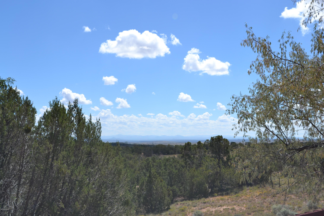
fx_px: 432
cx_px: 162
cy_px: 108
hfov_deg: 41.1
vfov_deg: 28.1
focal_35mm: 48
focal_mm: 32
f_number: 9
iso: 100
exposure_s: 1/320
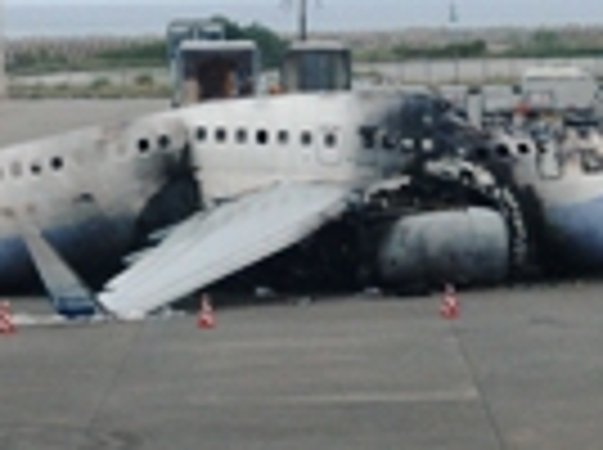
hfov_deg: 4.8
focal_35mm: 412
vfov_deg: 3.6
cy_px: 68
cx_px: 270
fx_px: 7157
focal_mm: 85
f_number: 9
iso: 1000
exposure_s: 1/1250
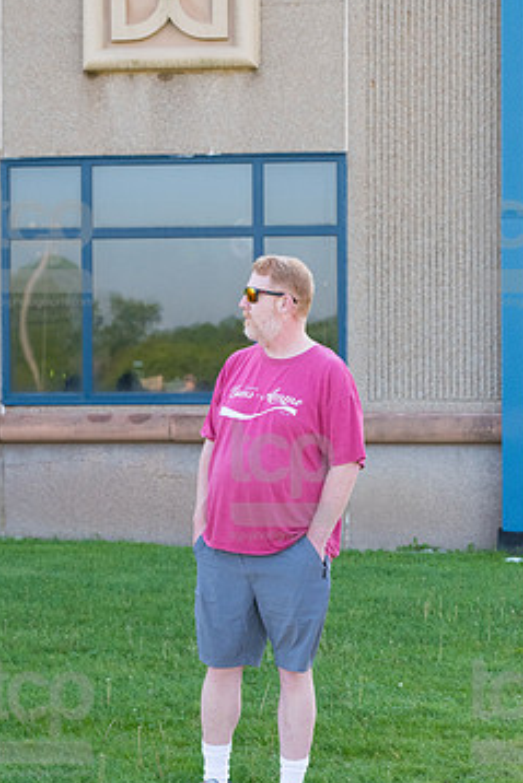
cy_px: 481
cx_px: 282
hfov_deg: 12.7
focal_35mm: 108
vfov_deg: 18.9
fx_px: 2351
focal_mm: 86
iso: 2500
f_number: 5.6
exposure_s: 1/1600
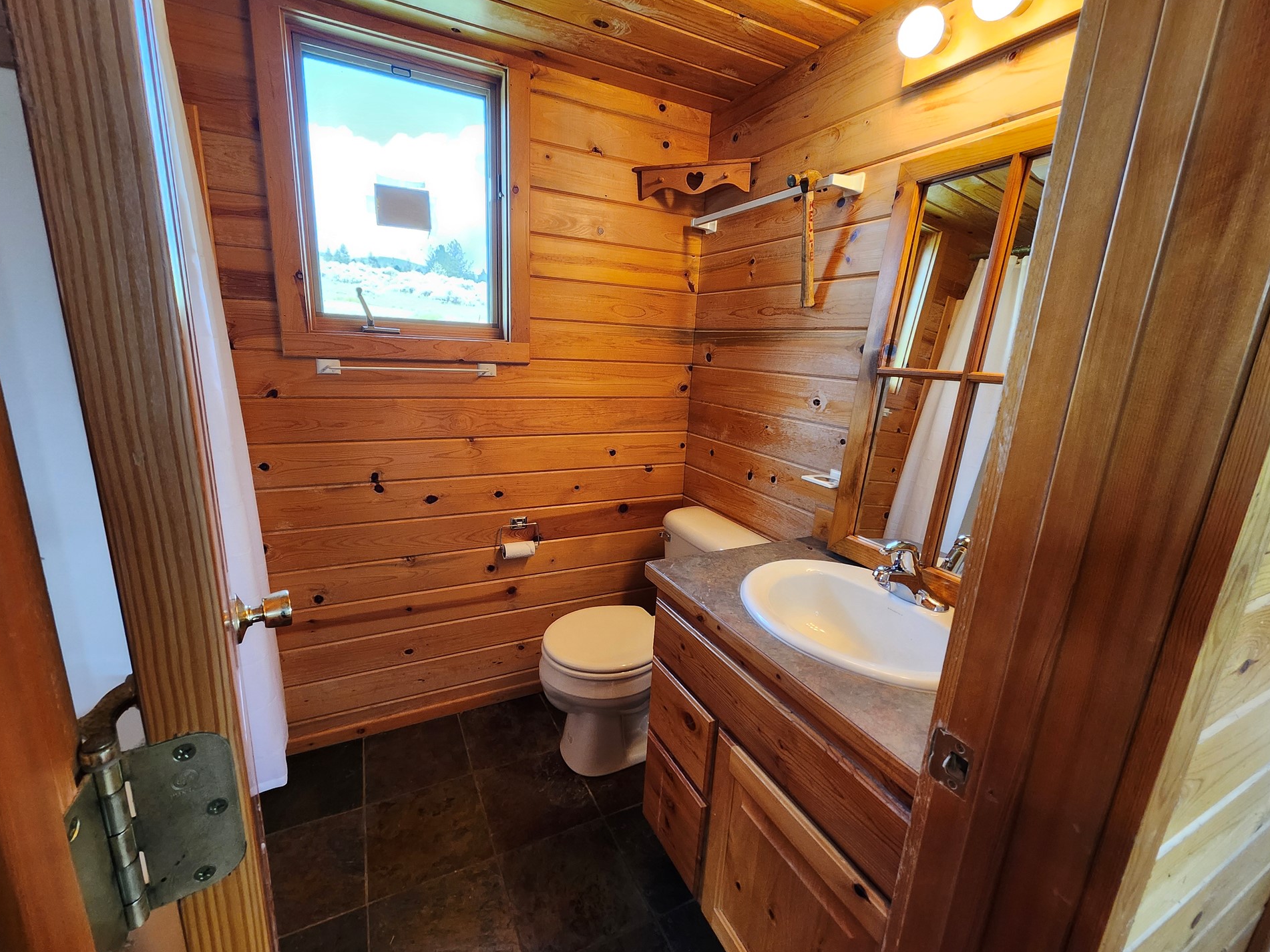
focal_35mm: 14
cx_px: 631
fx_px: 514
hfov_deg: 102.1
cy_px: 467
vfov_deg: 85.7
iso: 200
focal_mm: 1.74
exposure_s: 1/60
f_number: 2.2
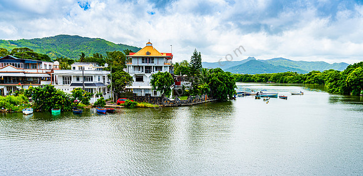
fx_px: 353
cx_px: 182
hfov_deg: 54.4
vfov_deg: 27.8
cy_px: 121
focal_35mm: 38
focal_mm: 35
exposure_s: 1/250
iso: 160
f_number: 8
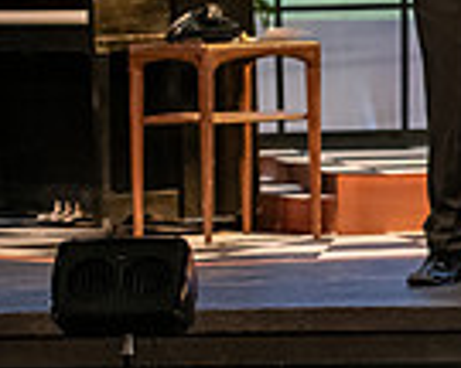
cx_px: 956
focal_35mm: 347
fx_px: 4734
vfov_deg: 4.5
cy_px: -29
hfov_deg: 5.4
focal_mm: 86
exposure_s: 1/200
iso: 2500
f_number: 3.5
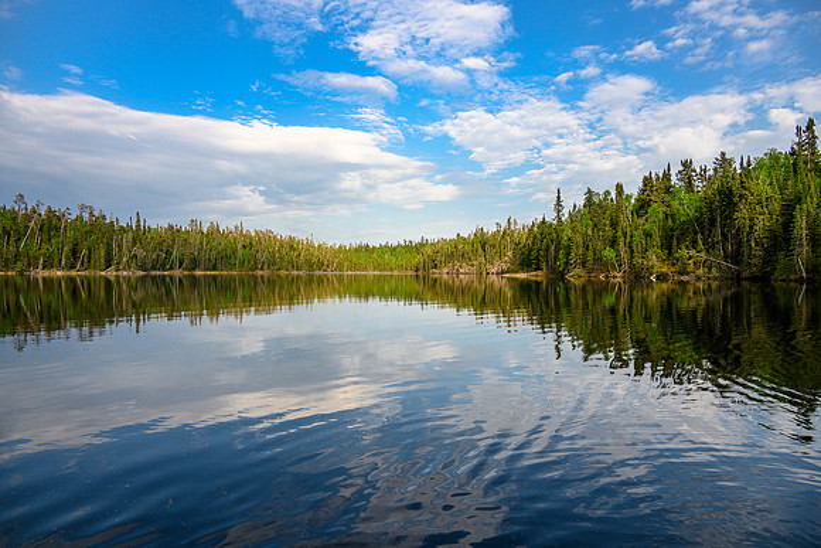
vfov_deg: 52.5
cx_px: 410
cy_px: 274
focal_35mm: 24
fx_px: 555
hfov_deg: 72.9
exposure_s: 1/320
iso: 100
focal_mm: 24
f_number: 6.3
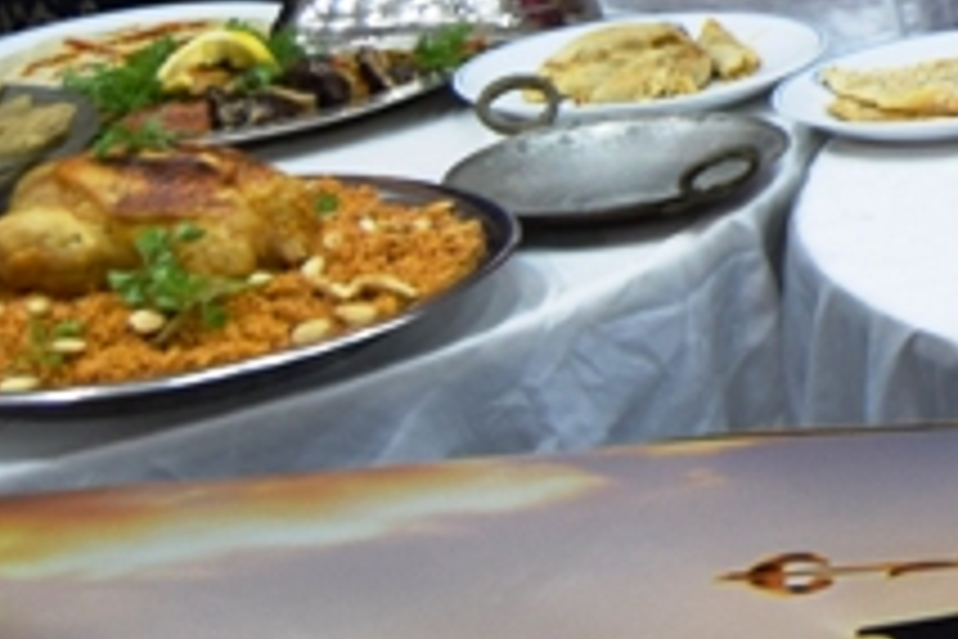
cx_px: 1952
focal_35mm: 130
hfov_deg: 13.4
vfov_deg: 10.1
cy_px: -394
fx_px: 3459
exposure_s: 1/60
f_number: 4
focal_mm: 18
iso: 450
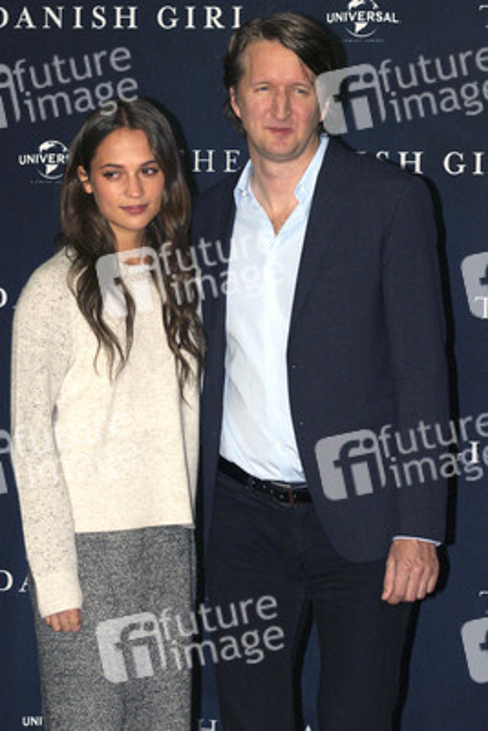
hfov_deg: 9.2
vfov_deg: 13.7
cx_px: 244
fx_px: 3047
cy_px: 366
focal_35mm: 150
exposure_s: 1/250
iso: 1250
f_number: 7.1
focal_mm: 100
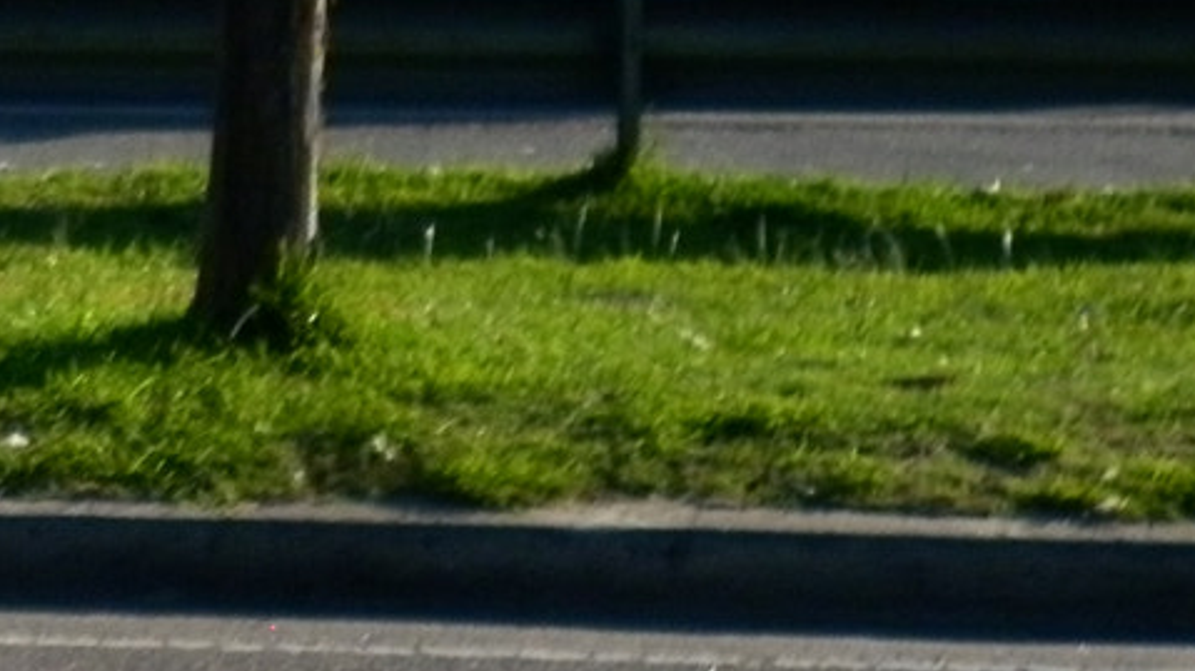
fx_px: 7380
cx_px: -1202
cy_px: -823
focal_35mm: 233
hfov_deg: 8.7
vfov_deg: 5.1
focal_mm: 9
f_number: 3.8
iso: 80
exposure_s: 1/640
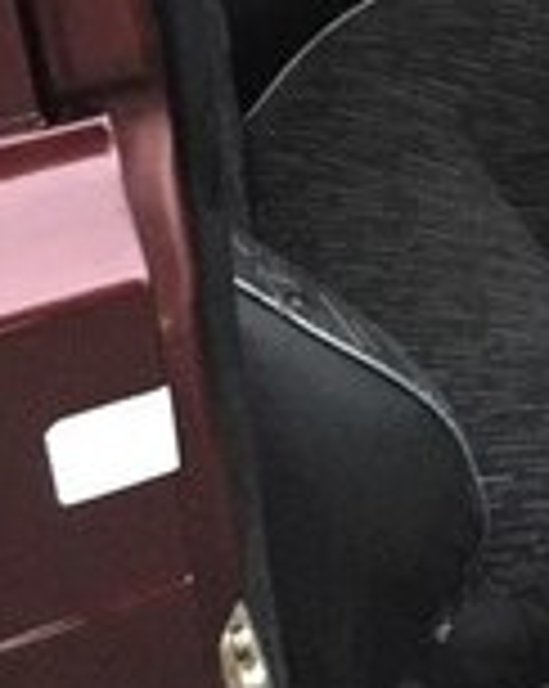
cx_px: 824
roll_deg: -1.4
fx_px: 1872
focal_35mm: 92
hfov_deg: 15.4
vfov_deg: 19.9
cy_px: -76
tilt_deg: -27.0
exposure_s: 1/17
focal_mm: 4.15
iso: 500
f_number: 2.2
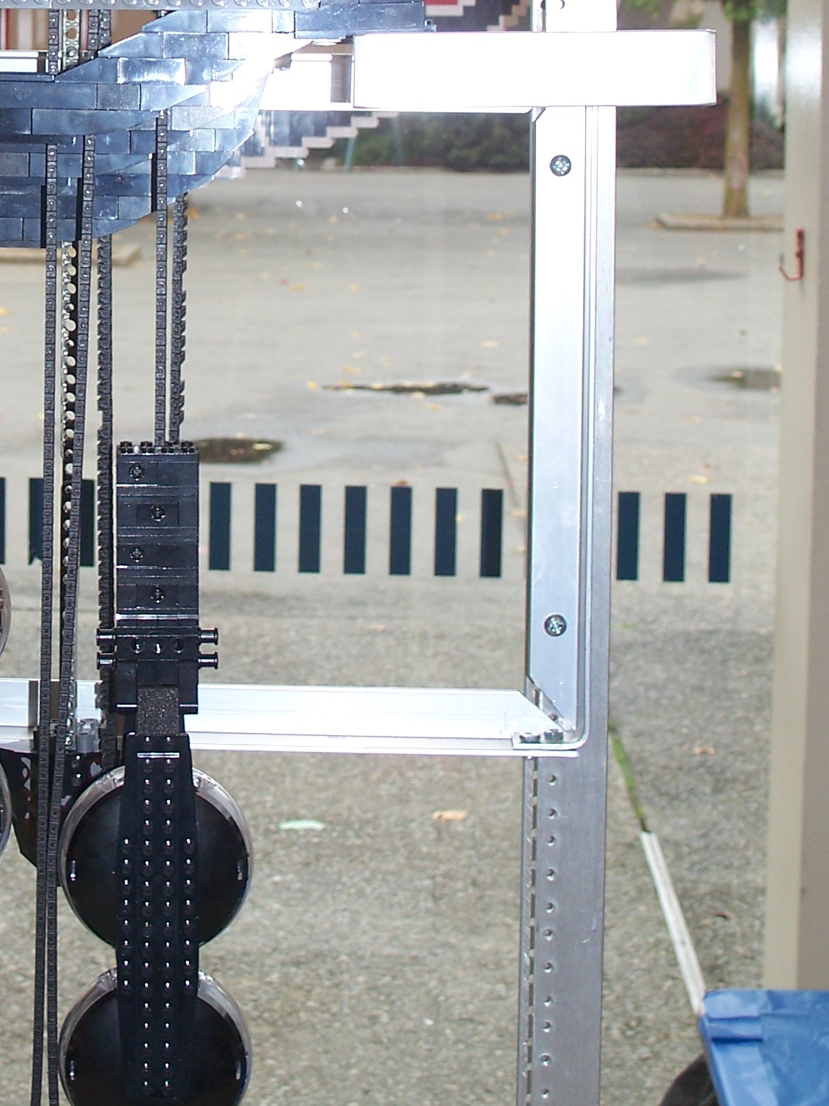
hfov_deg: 15.6
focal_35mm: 93
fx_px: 2969
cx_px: 18
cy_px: 90
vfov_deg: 20.6
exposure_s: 1/80
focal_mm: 9.1
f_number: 3.2
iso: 80
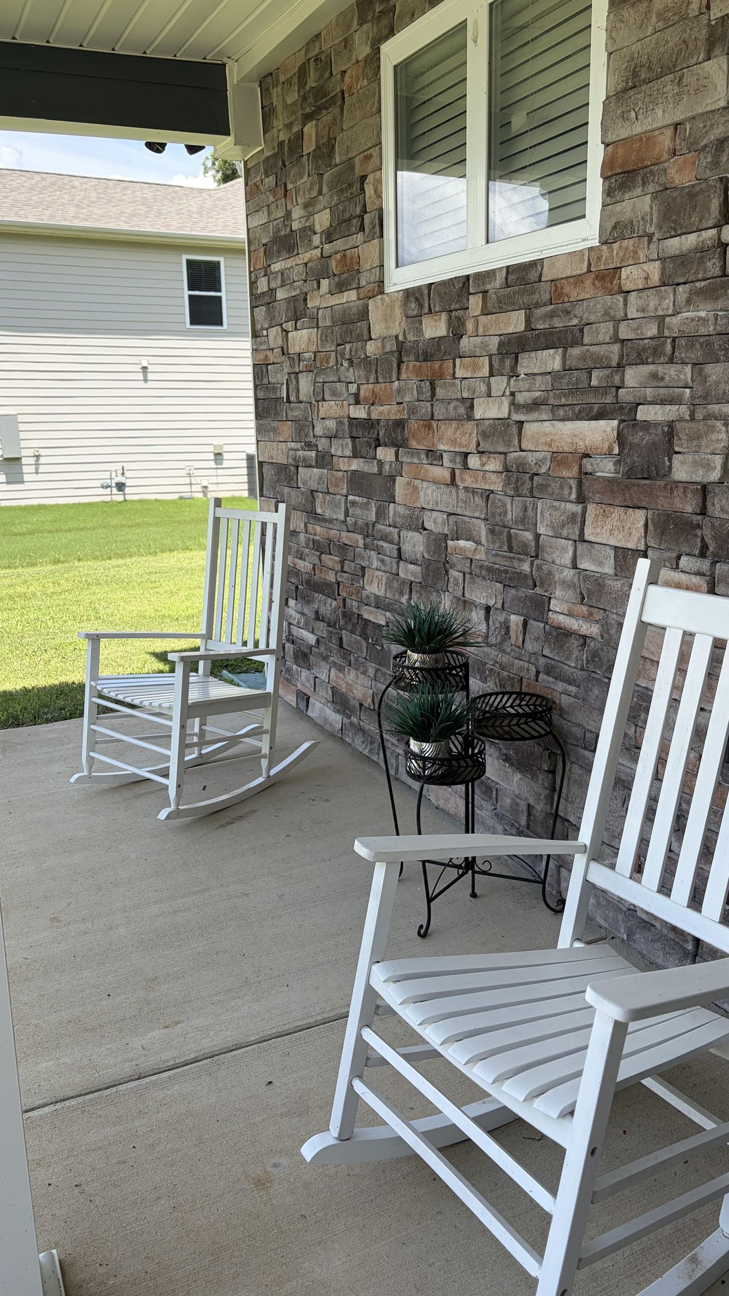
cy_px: 639
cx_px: 413
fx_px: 996
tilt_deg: -13.0
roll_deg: +0.6
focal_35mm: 29
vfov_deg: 66.1
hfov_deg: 40.1
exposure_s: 1/1364
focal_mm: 5.96
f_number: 1.6
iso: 64
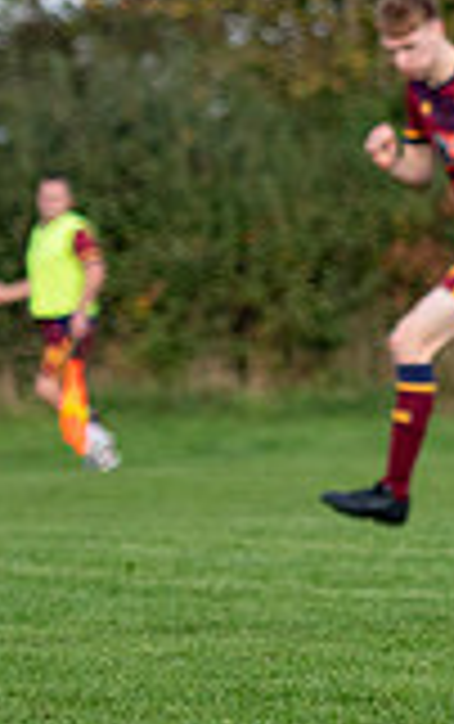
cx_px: 1281
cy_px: 106
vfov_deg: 3.6
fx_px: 11570
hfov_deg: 2.2
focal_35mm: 586
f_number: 2.8
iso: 320
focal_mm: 98
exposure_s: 1/2500
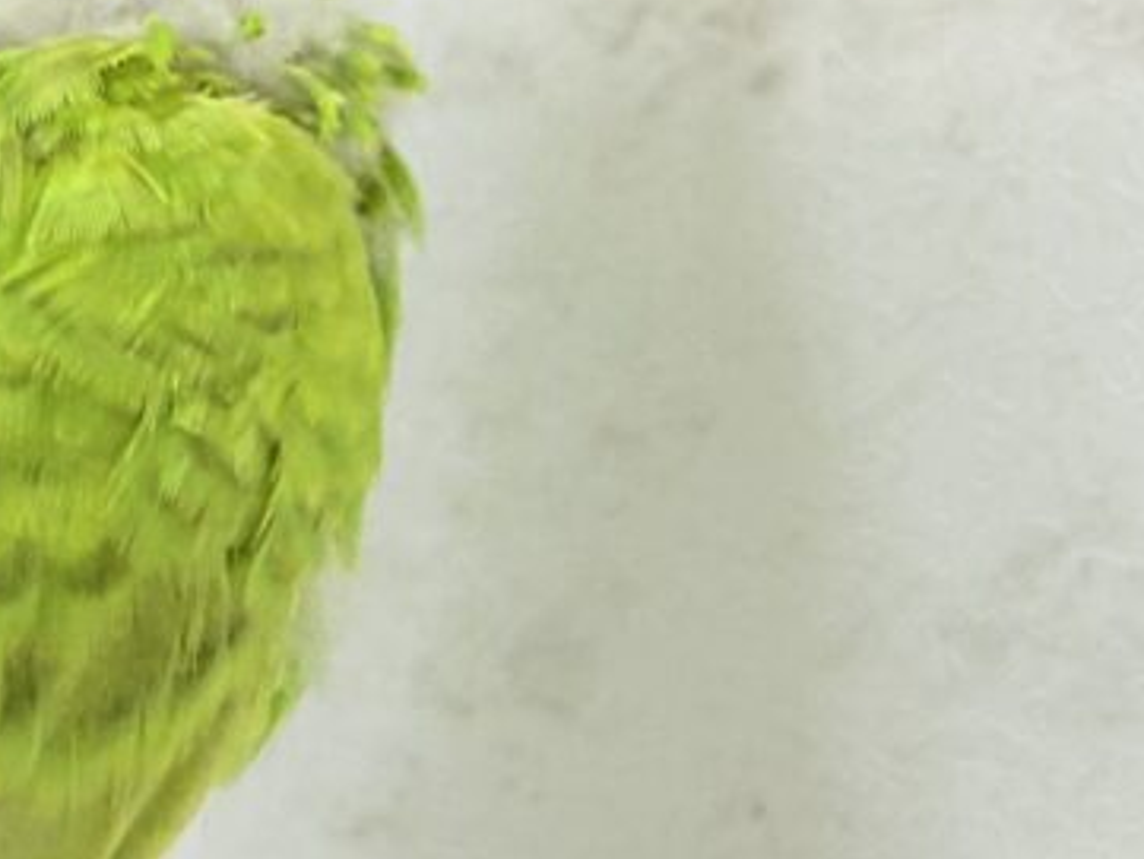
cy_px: 158
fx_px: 5719
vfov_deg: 8.6
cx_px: 133
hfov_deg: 11.4
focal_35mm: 173
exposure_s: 1/100
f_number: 1.6
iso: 80
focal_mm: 5.96
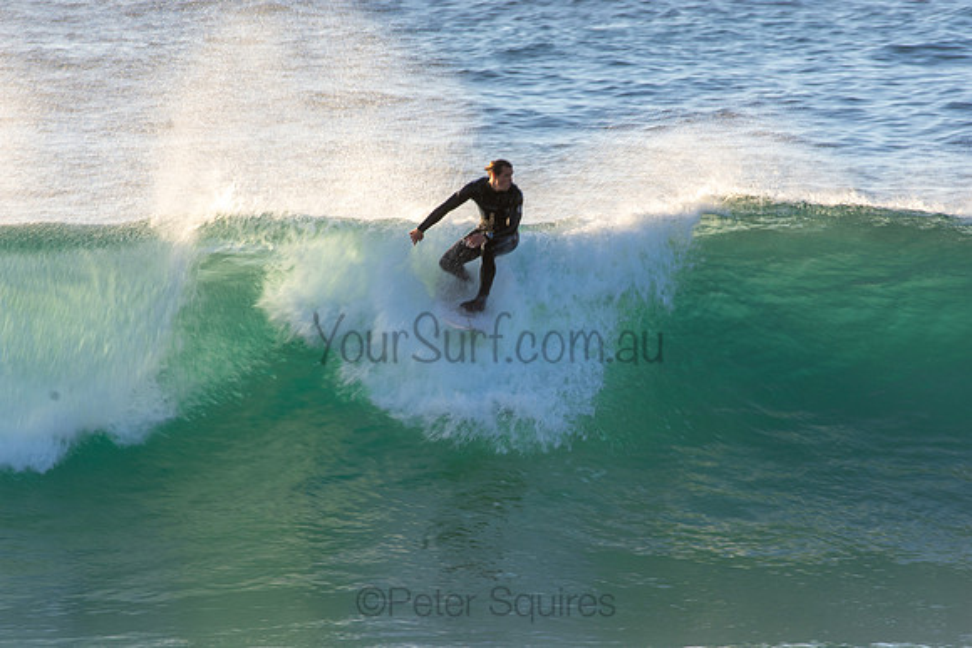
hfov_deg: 2.7
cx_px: 486
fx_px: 20254
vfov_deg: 1.8
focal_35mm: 750
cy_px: 324
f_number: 11
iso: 100
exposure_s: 1/60
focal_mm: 500
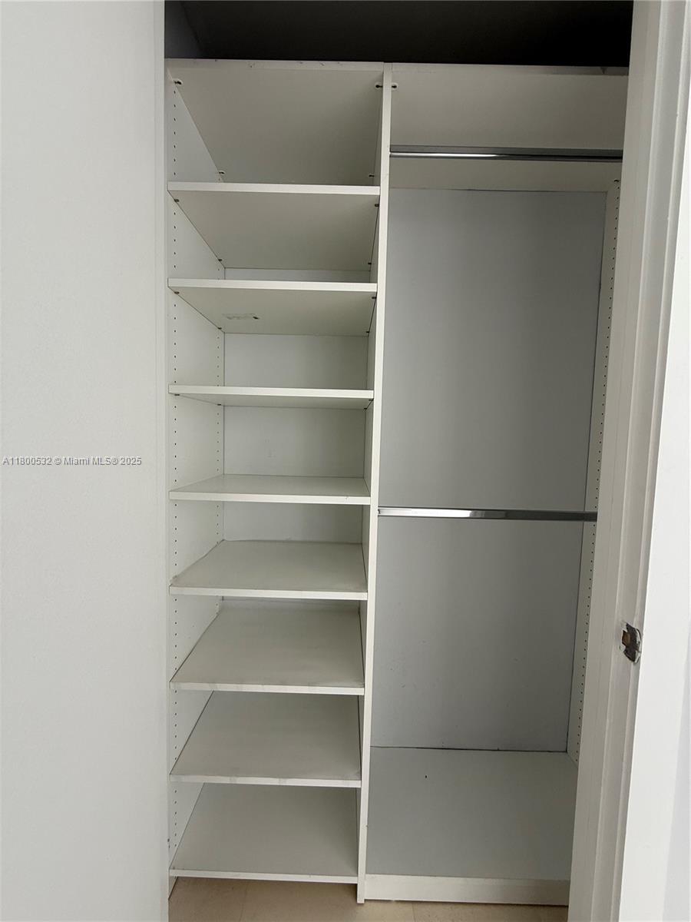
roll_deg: -2.4
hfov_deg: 85.7
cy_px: 461
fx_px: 373
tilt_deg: -3.2
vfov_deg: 102.1
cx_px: 346
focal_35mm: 14
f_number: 2.2
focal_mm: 2.22
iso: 64
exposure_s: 1/99
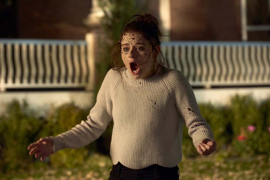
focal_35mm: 102
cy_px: 90
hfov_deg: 20.0
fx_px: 765
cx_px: 135
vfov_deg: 13.4
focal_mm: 102
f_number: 4
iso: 2500
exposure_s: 1/160
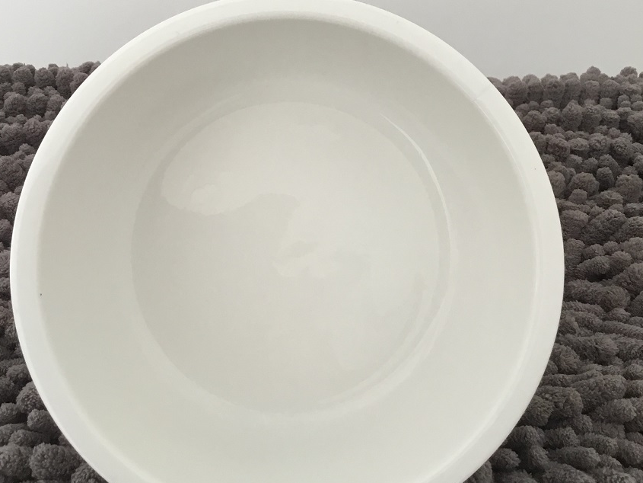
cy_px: 152
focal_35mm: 44
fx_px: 817
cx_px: 307
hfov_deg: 42.9
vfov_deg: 32.5
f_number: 2.4
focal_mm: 3.3
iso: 64
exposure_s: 1/33
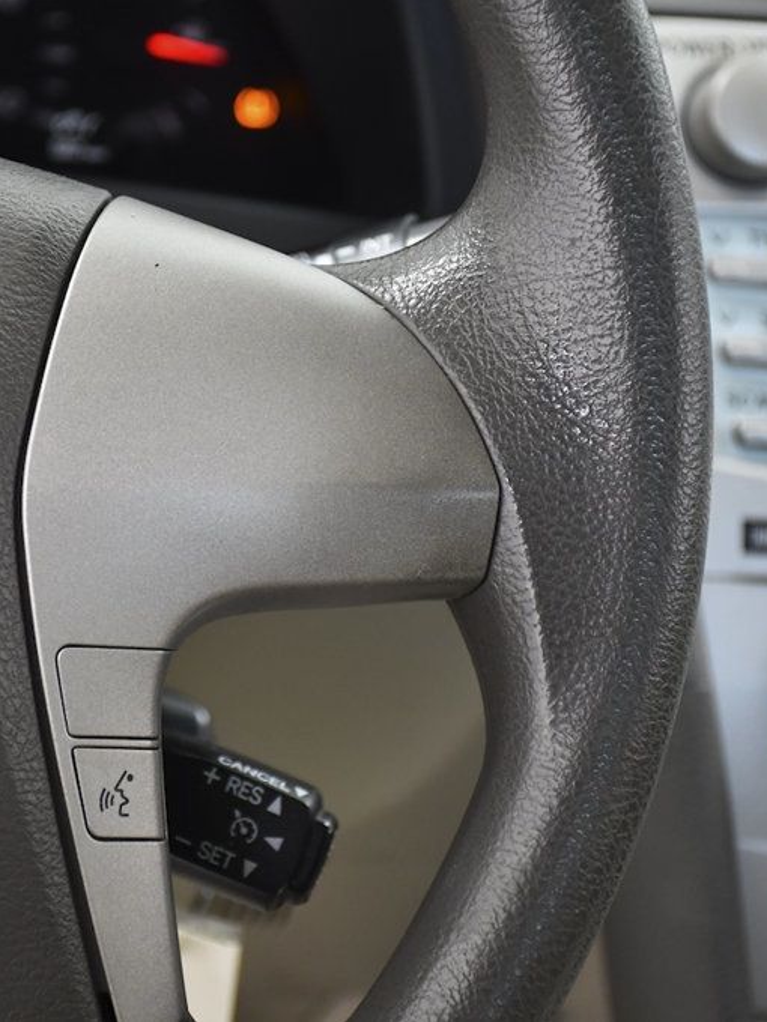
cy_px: 510
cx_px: 251
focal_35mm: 113
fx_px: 3338
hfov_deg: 13.1
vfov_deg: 17.4
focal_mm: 52
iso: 1250
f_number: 4.8
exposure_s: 1/160
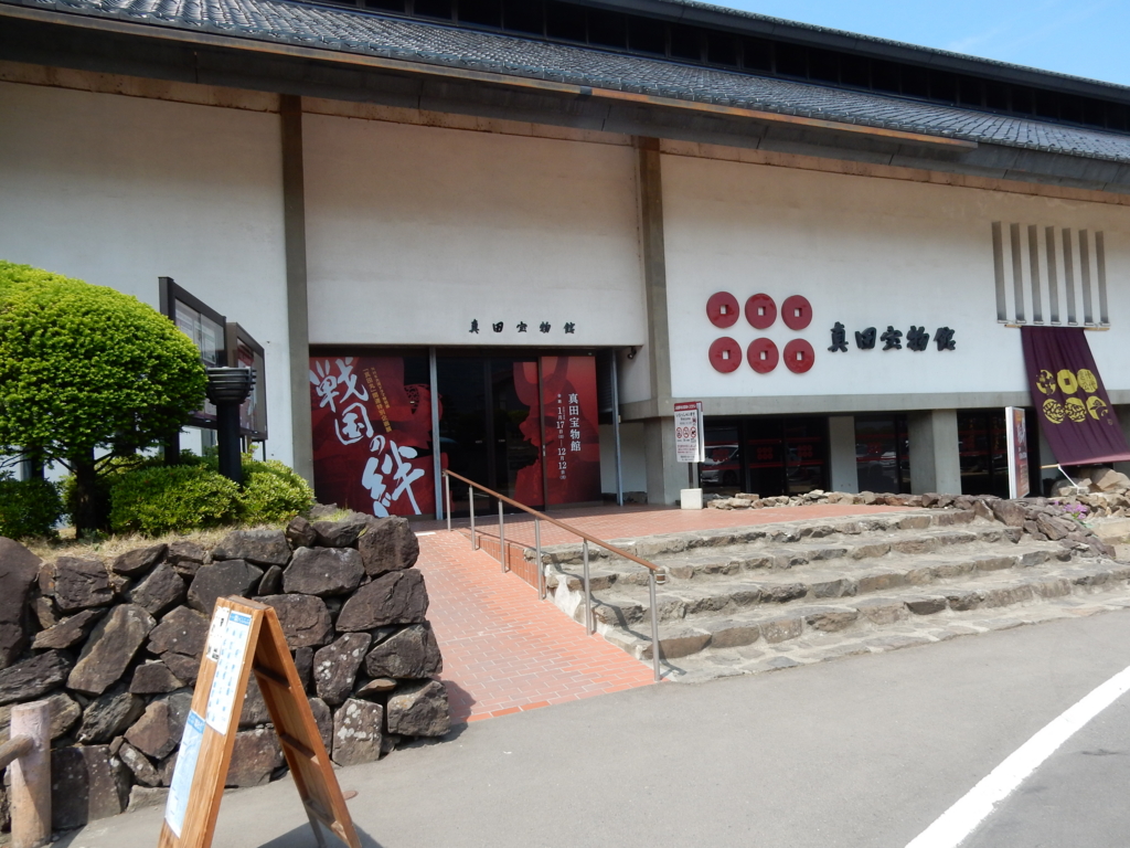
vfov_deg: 54.9
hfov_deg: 69.4
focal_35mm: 25
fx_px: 816
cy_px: 424
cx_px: 565
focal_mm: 4.5
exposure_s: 1/640
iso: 125
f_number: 3.7
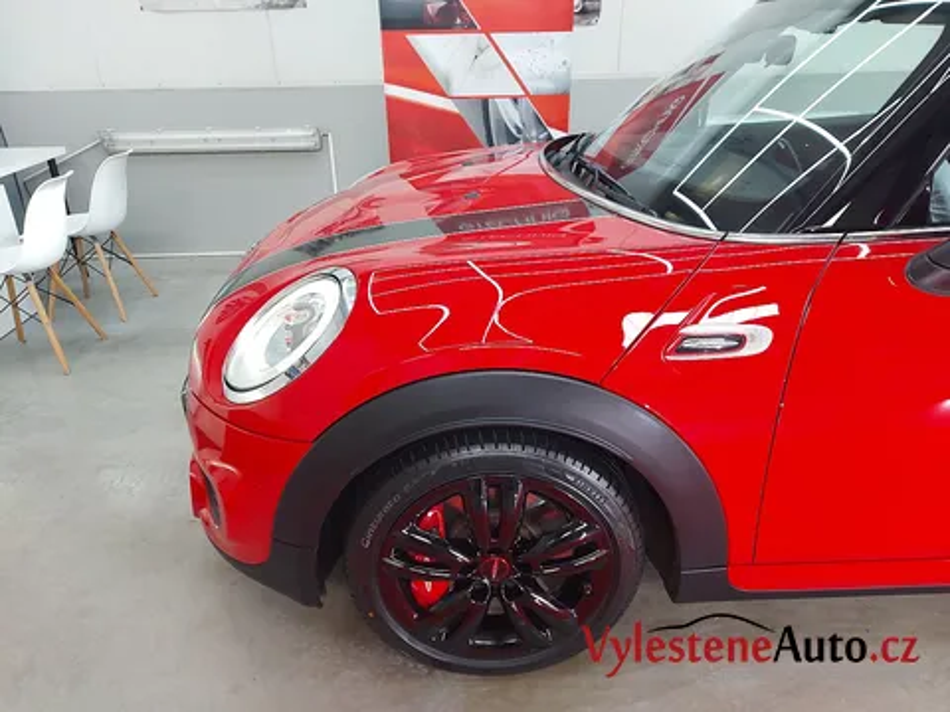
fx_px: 659
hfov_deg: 71.6
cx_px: 475
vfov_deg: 56.8
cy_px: 356
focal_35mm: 24
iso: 100
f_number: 1.8
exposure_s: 1/50
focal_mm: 5.23
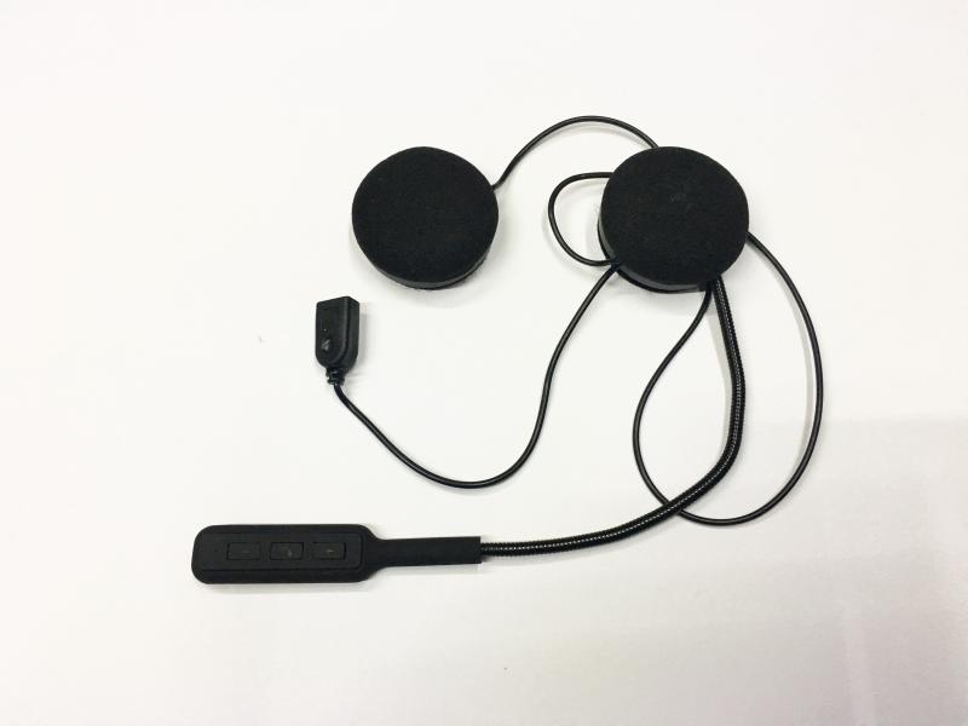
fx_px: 811
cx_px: 484
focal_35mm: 29
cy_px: 363
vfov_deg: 48.2
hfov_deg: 61.7
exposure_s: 1/30
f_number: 2.2
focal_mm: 4.15
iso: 40
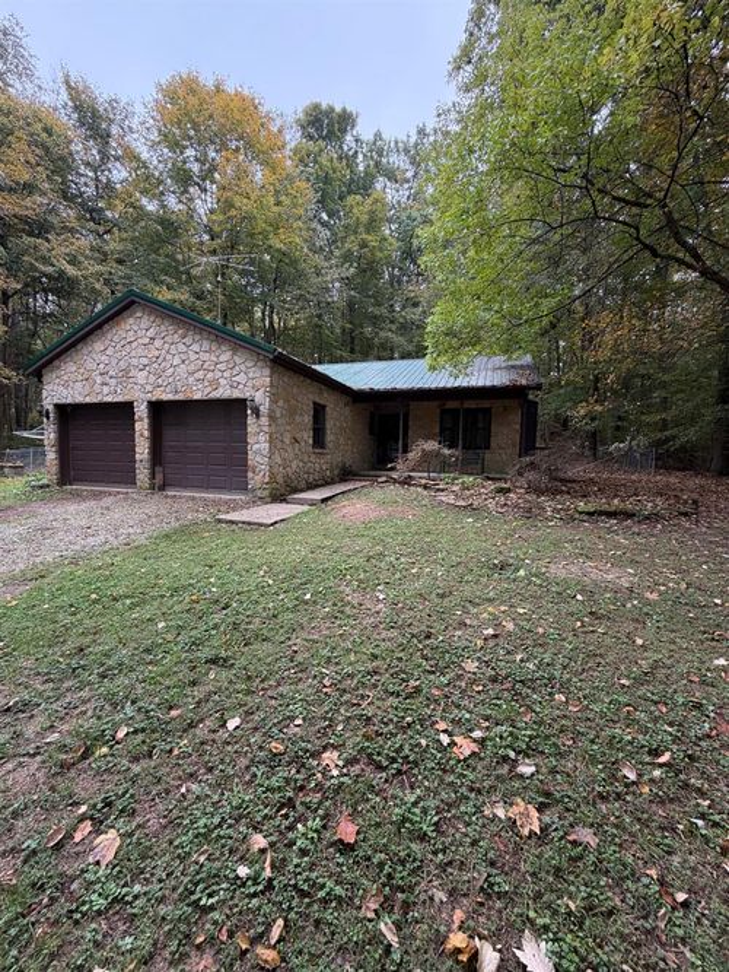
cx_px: 364
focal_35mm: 14
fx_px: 393
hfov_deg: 85.7
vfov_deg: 102.0
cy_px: 486
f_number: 2.2
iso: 125
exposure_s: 1/121
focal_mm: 2.22
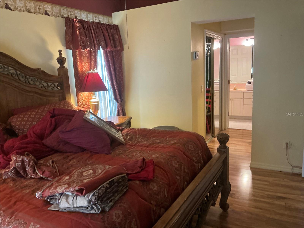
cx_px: 152
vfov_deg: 49.7
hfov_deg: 63.4
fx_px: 246
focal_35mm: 28
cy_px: 114
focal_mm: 3
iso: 250
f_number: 1.8
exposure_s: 1/40
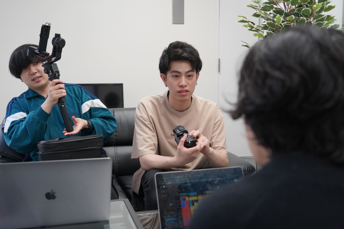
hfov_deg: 48.5
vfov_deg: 33.4
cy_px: 114
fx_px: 382
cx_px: 172
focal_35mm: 40
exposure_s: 1/160
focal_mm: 40
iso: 1600
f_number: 4
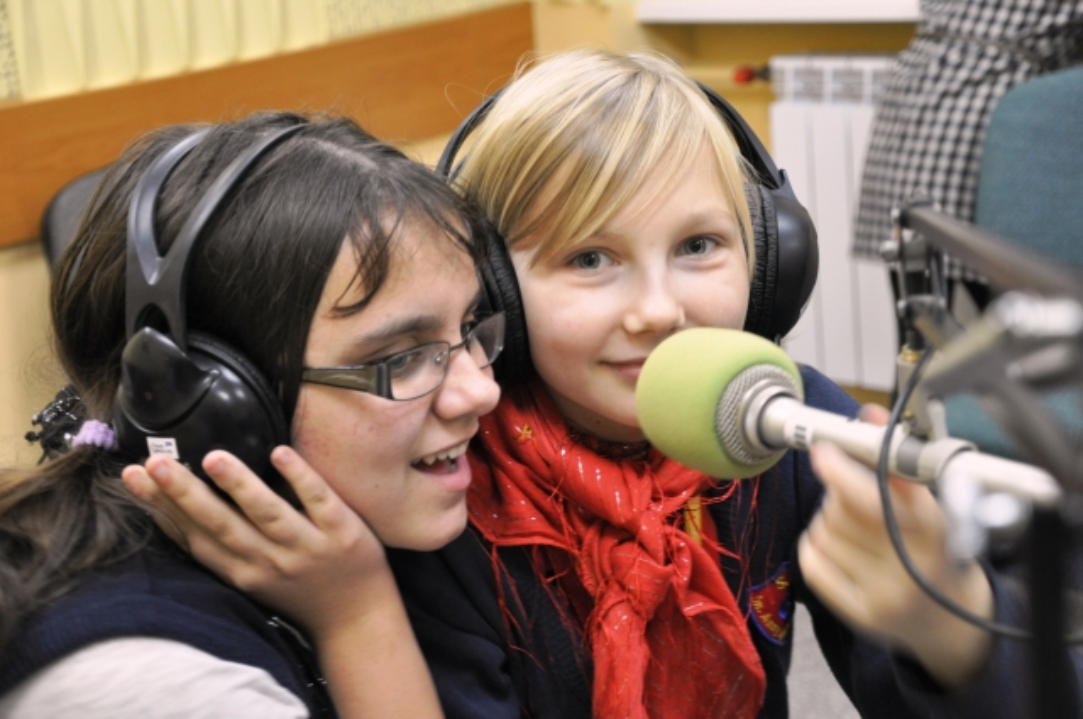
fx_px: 2163
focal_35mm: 72
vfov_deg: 18.9
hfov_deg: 28.1
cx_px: 542
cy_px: 360
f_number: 4.8
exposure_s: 1/13
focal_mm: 48
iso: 800
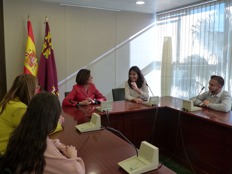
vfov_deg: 41.8
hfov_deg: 54.0
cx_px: 116
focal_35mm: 34
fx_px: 228
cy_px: 87
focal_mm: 6
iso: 200
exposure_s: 1/60
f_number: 2.8
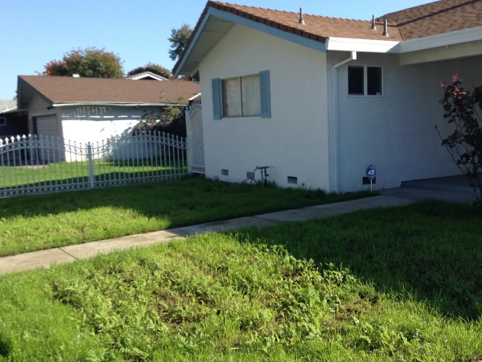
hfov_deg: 41.8
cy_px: 189
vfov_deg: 32.2
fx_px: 627
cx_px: 301
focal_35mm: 45
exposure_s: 1/579
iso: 25
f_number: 2.4
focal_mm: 3.3
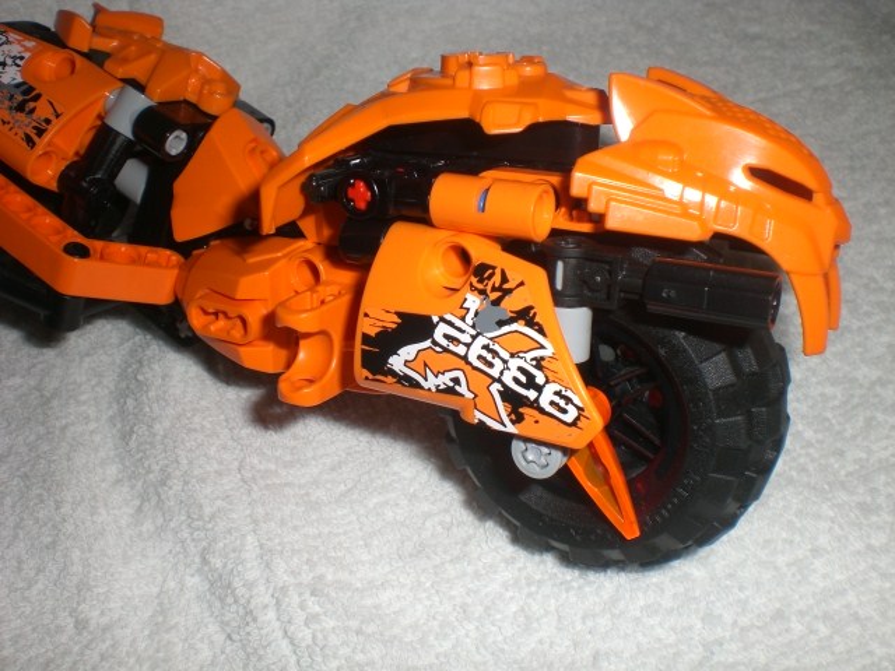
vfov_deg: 37.7
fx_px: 982
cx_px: 448
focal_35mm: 38
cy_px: 336
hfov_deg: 49.0
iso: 50
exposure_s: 1/60
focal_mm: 6.3
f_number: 4.4
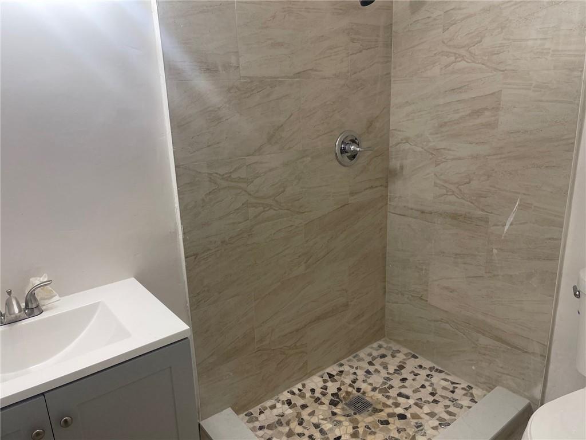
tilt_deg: -15.4
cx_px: 293
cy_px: 220
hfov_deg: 67.3
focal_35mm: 26
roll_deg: +1.8
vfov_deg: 53.1
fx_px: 440
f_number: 1.6
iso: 64
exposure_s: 1/120
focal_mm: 5.1
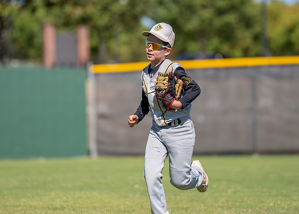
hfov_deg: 7.7
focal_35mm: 261
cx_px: 145
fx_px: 2213
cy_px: 84
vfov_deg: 5.5
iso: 100
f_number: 2.8
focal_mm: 200
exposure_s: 1/2000
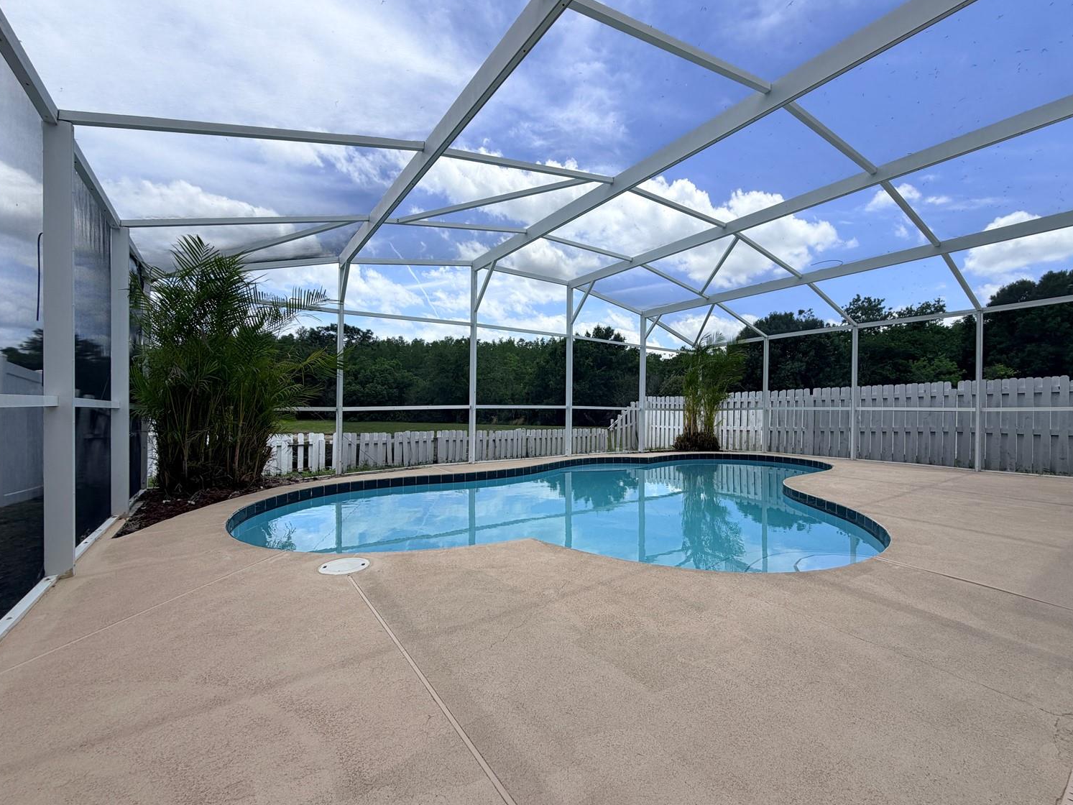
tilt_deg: +0.5
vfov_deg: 81.7
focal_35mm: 15
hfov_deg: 98.1
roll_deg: +0.2
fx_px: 465
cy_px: 408
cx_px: 566
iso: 20
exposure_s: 1/770
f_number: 2.2
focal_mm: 2.22
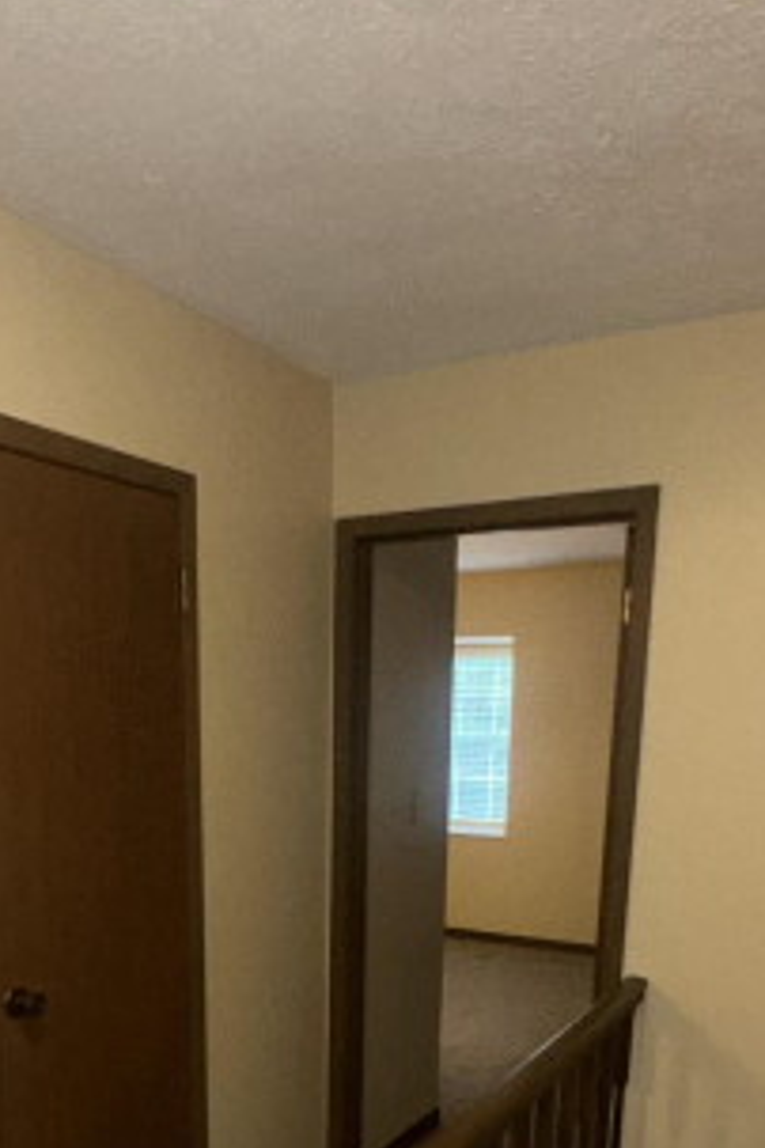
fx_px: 1020
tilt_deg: -13.6
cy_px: 938
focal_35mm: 32
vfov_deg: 54.2
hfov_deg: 41.0
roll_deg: -1.3
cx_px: 329
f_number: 2.2
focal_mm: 2.22
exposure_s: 1/60
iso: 160
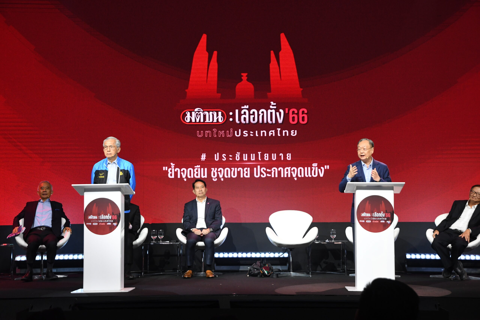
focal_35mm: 57
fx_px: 760
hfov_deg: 35.1
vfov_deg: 23.8
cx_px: 240
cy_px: 160
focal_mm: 38
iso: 2000
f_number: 5
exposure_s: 1/250
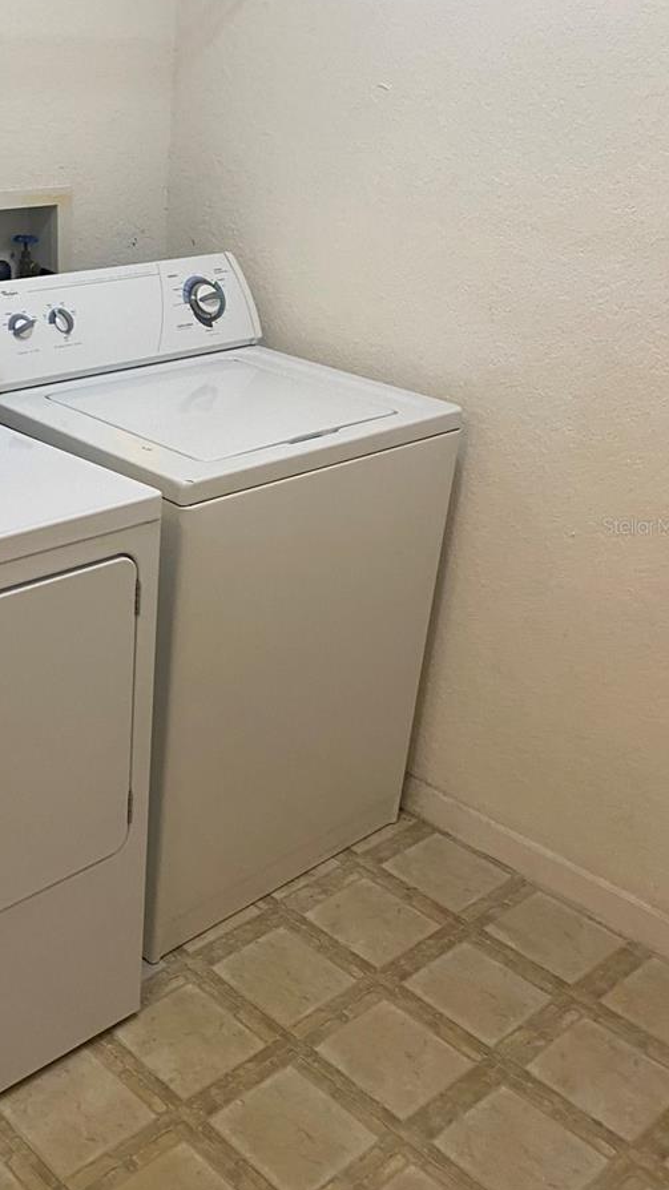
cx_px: 98
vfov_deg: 52.7
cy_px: 525
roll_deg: +0.3
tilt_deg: -19.1
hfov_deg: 30.1
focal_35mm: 38
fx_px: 1199
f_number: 1.8
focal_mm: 4.25
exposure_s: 1/60
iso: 125
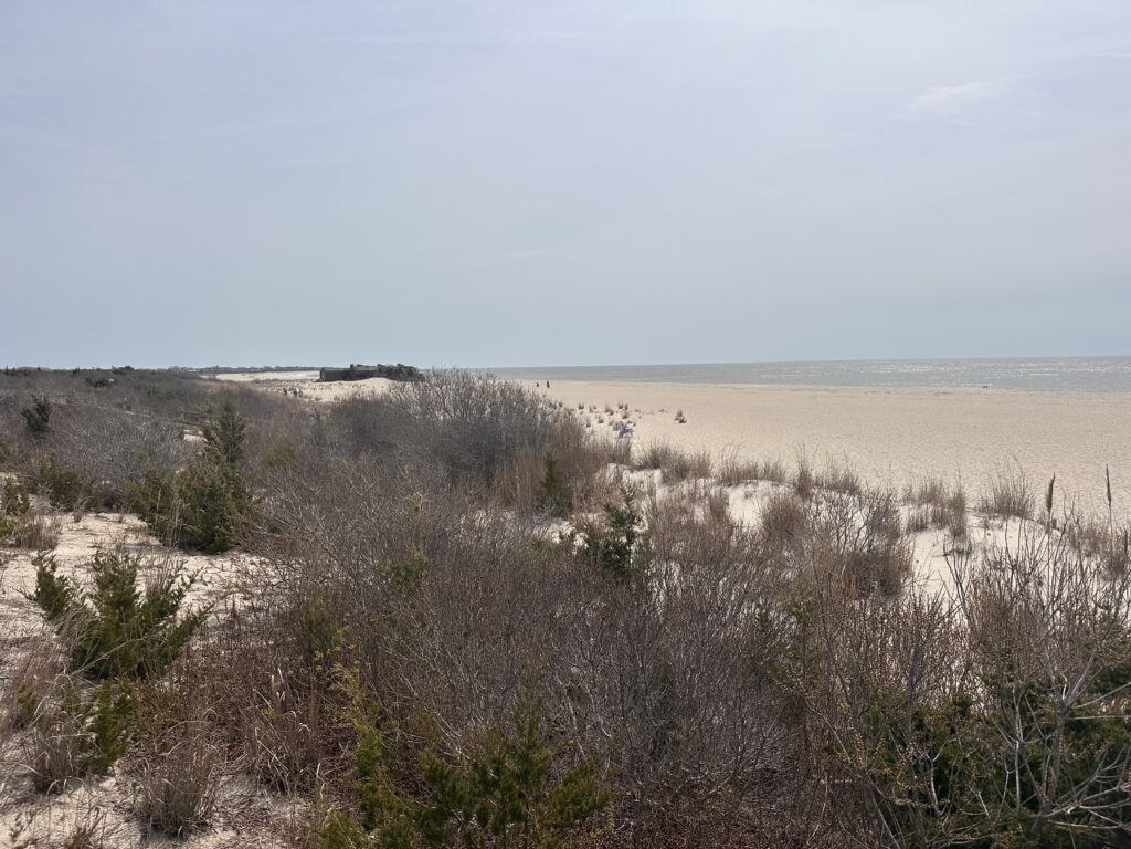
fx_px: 784
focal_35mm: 24
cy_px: 424
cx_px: 566
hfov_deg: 71.6
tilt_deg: -4.7
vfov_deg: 56.8
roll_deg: +0.9
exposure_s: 1/12048
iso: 80
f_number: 1.78
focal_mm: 6.86
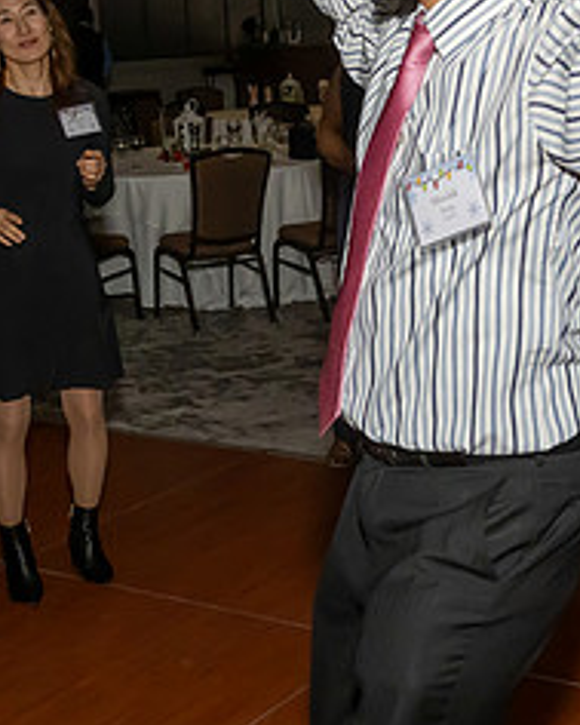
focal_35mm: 67
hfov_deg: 22.7
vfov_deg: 28.0
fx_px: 1437
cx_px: 395
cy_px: 200
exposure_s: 1/250
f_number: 8
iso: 1000
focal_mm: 17
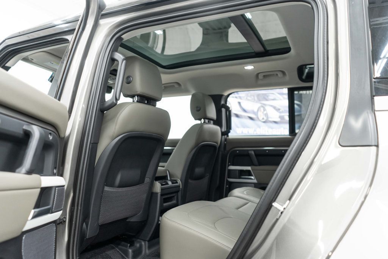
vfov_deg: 46.4
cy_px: 130
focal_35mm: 28
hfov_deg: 65.5
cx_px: 194
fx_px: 302
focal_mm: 28
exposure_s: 1/50
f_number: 3.2
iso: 1250
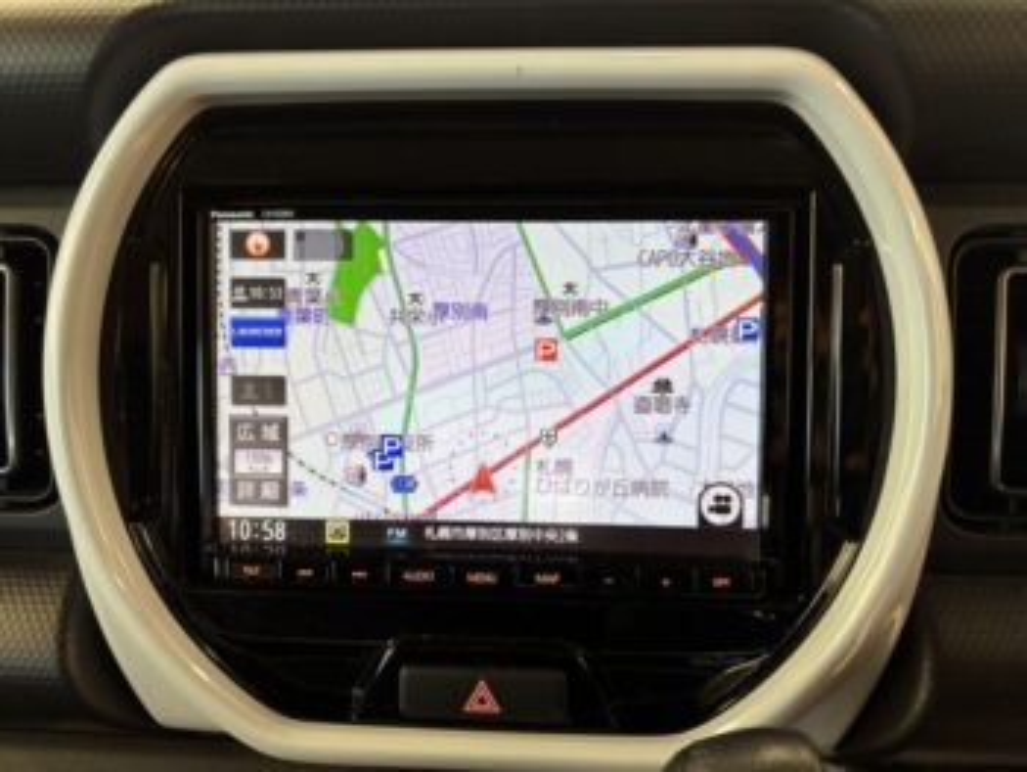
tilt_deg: -24.4
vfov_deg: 53.1
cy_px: 386
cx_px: 514
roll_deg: +2.1
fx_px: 772
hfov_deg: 67.3
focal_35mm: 26
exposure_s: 1/76
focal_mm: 5.96
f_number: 1.6
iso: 125
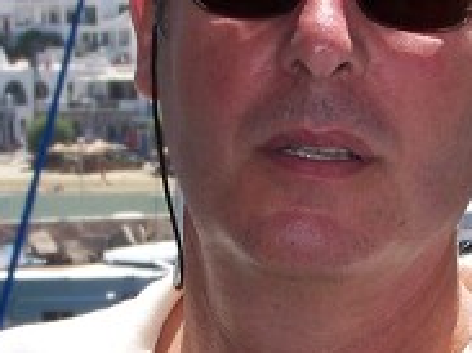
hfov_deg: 8.3
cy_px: 220
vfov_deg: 6.3
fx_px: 3229
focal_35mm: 237
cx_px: 348
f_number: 4.5
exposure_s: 1/400
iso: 64
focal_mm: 10.5
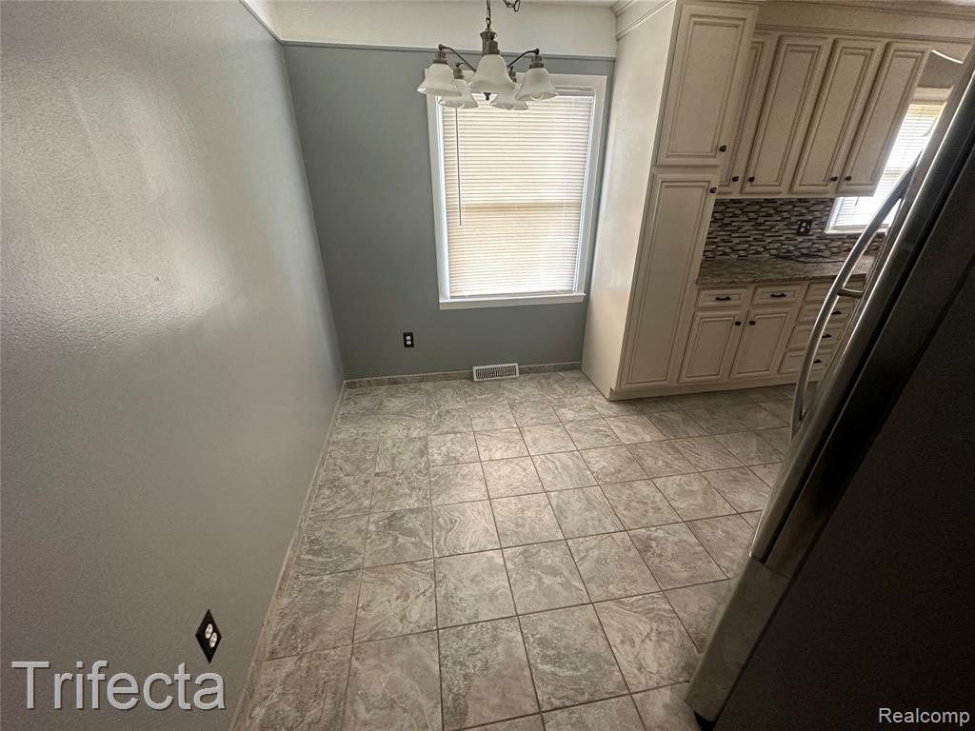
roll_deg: -0.1
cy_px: 366
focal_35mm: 14
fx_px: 394
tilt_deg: -26.2
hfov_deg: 102.1
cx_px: 488
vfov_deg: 85.7
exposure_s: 1/86
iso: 320
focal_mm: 2.22
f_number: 2.2
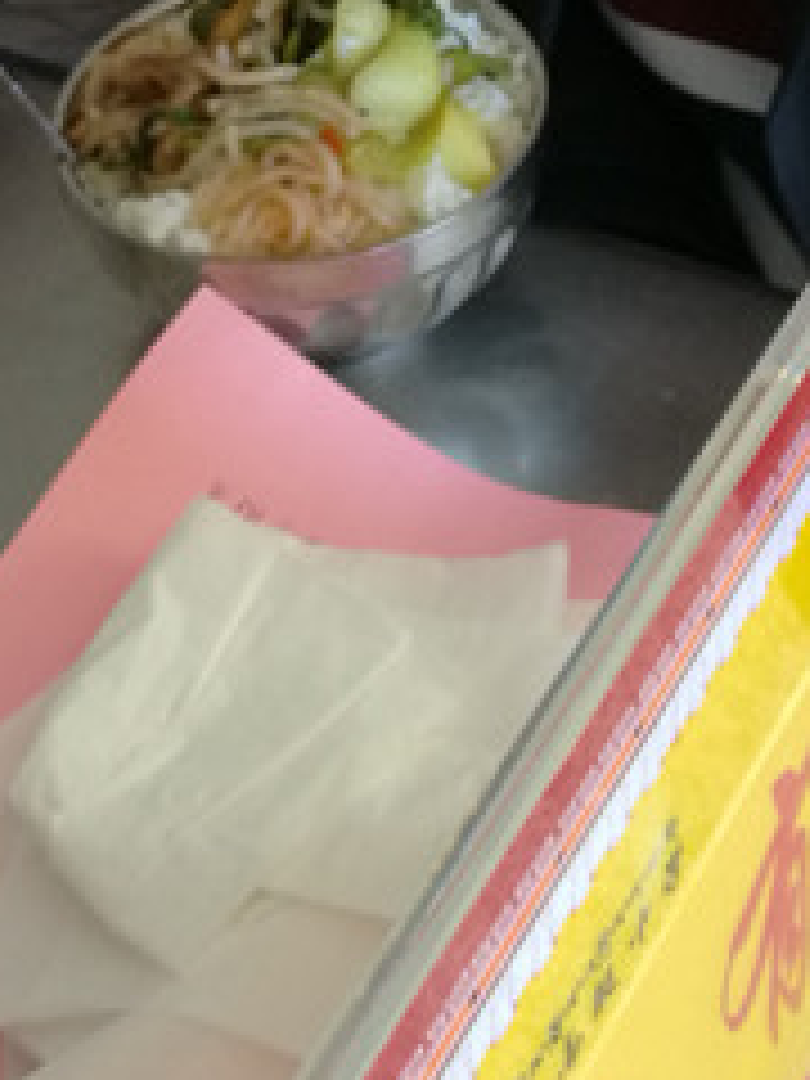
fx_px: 2808
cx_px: 544
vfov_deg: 20.5
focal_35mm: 90
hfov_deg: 16.4
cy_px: -194
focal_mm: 4.04
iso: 125
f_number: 2
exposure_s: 1/33.3
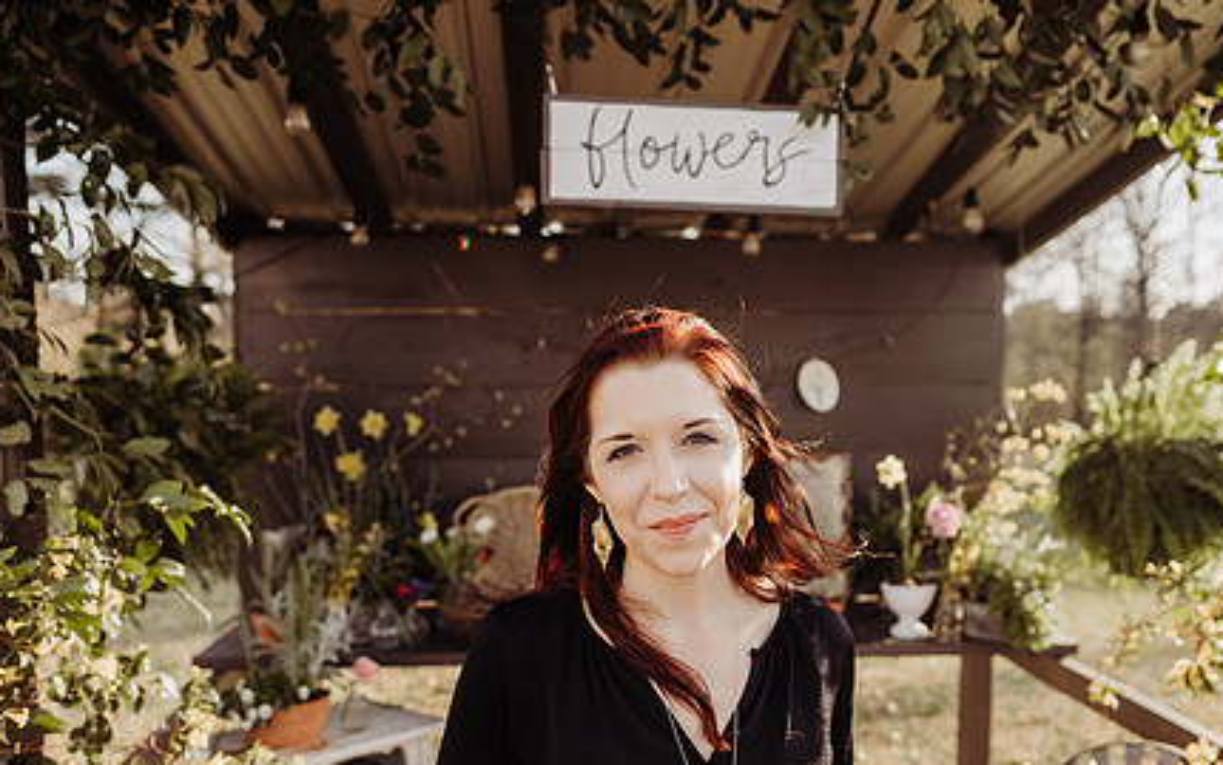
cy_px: 505
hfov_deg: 58.1
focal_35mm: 33
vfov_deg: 38.0
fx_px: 1100
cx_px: 631
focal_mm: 24
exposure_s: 1/500
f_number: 2.5
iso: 100
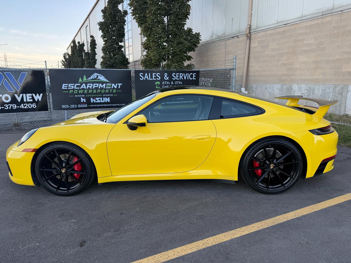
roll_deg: +0.3
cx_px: 176
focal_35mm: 24
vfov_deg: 56.8
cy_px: 132
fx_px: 243
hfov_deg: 71.6
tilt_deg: -11.2
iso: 80
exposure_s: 1/456
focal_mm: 6.76
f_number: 1.78
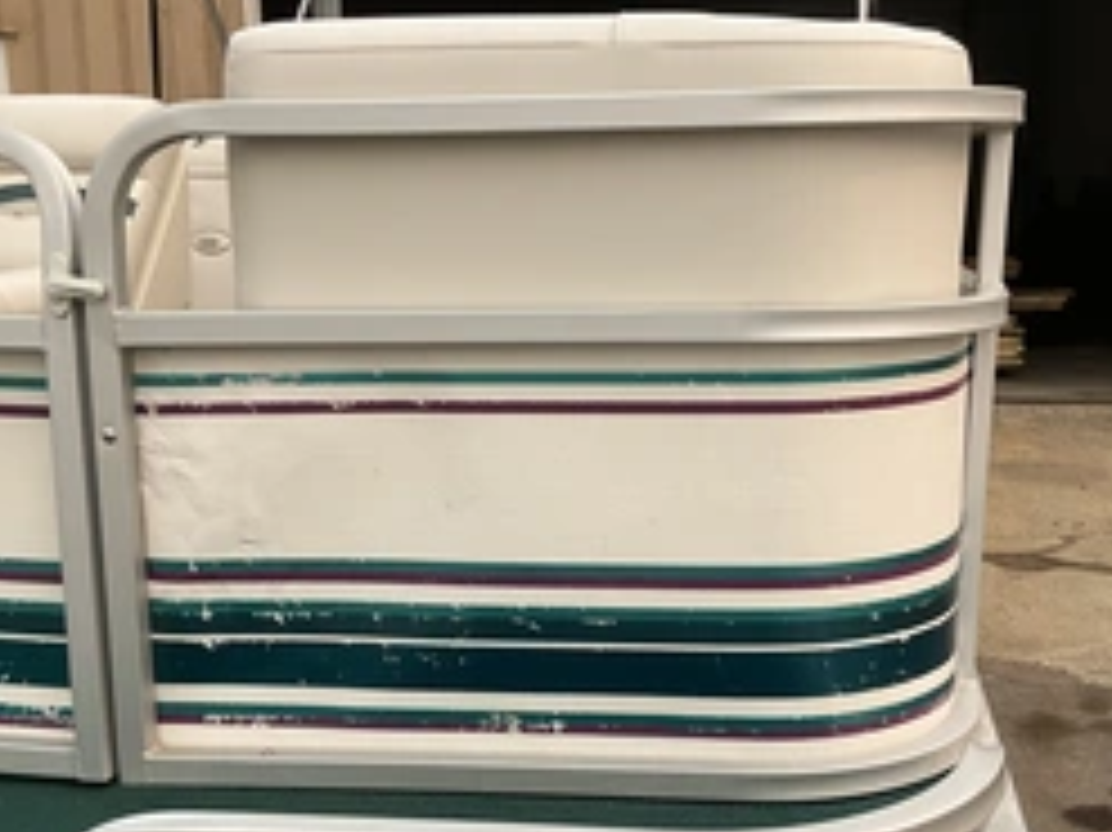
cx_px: 644
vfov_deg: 30.7
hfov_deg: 40.3
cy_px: 526
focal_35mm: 47
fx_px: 1509
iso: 25
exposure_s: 1/1055
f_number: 1.8
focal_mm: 3
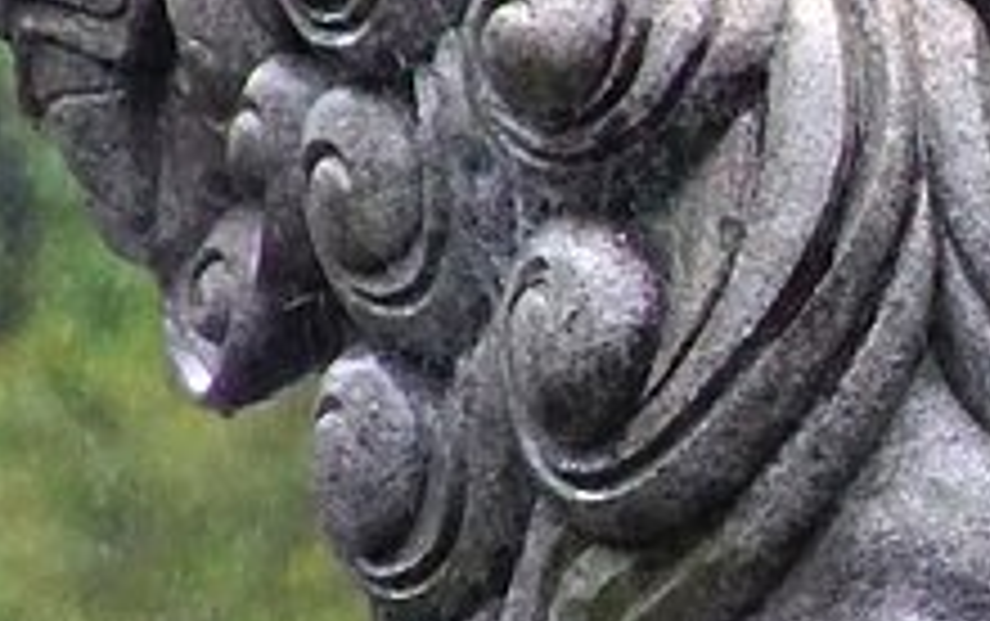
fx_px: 53828
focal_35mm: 1993
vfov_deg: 0.7
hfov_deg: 1.1
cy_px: 68
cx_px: 1314
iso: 2500
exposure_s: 1/500
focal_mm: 280
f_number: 6.3
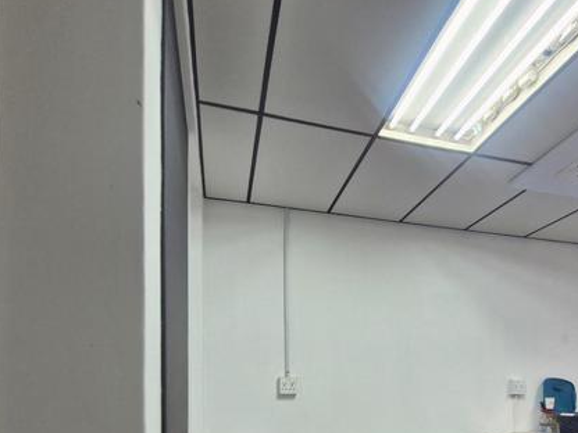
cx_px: 349
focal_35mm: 25
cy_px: 401
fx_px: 417
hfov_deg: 68.7
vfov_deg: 48.3
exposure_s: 1/50
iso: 125
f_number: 2.2
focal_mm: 1.74
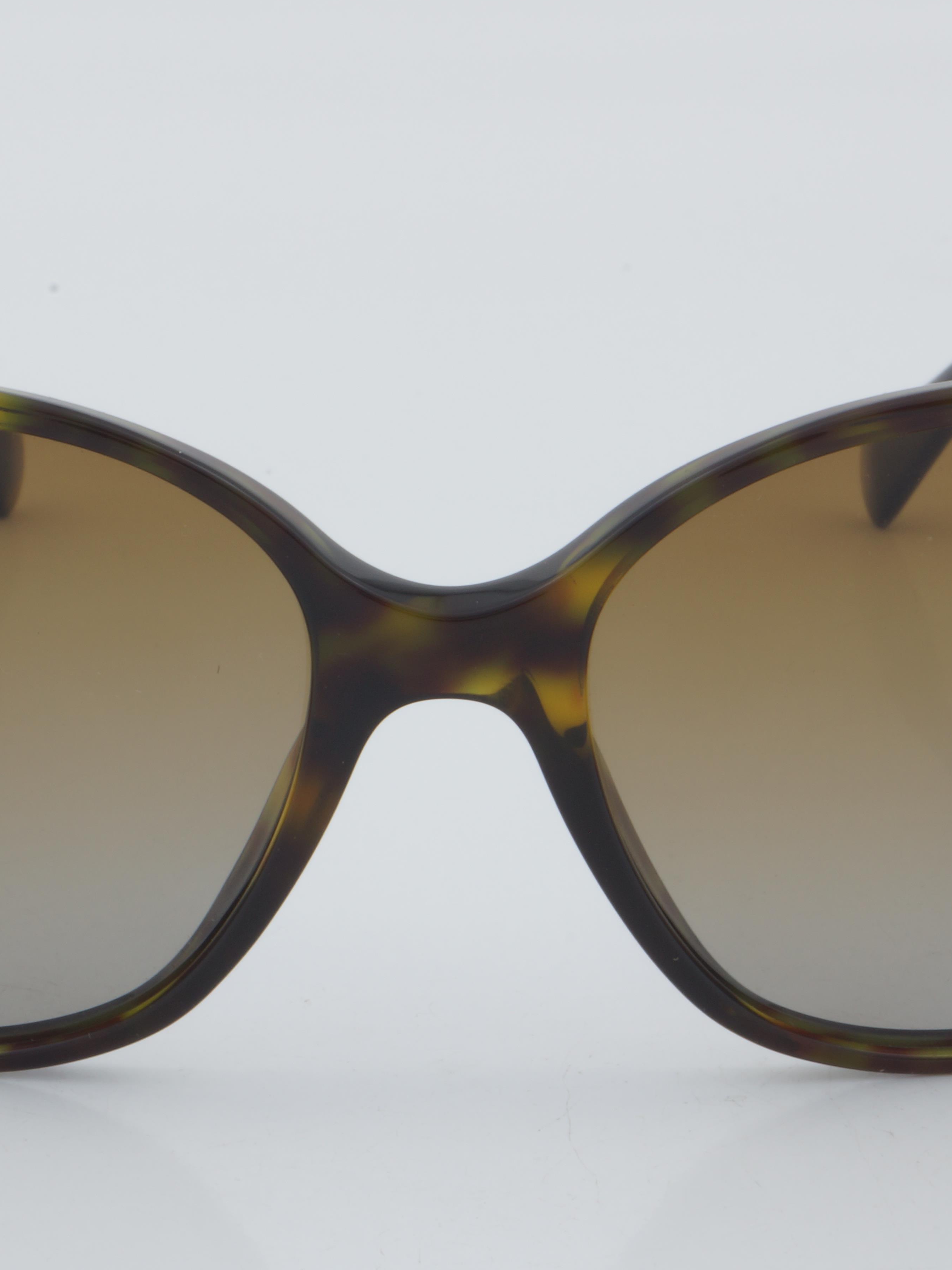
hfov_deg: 11.2
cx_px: 444
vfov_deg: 14.8
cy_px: 687
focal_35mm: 133
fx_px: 4870
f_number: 32
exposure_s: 1/3
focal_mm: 55
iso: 100
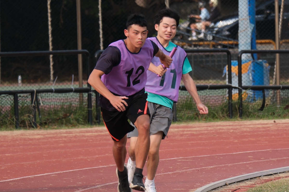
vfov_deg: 4.0
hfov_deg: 6.0
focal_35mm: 345
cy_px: 96
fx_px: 2769
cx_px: 144
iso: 125
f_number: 6.7
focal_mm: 230
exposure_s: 1/200
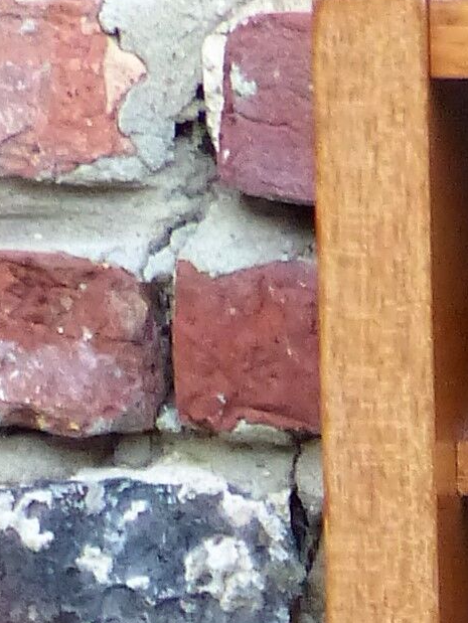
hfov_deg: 3.8
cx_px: 1134
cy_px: 1309
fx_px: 6861
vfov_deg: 5.1
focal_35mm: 381
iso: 400
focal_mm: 10.1
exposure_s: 1/25
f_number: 2.8
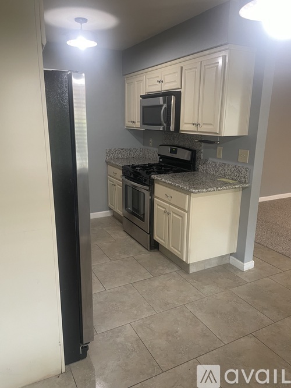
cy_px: 194
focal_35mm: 26
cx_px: 146
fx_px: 292
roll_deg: +0.0
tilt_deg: -15.5
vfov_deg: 67.3
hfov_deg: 53.0
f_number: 1.6
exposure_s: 1/60
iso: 200
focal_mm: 4.2
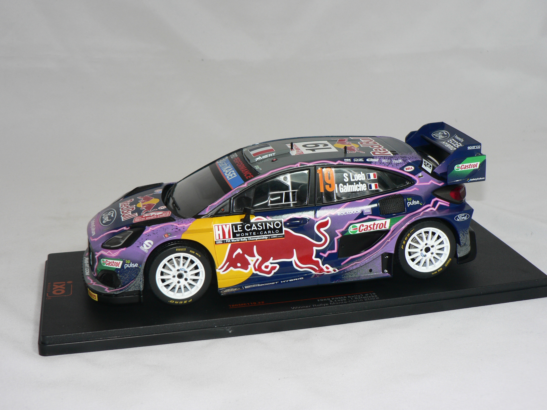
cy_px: 205
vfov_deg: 24.0
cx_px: 274
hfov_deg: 31.7
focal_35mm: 61
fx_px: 964
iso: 80
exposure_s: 1/60
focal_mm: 10.2
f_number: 3.2
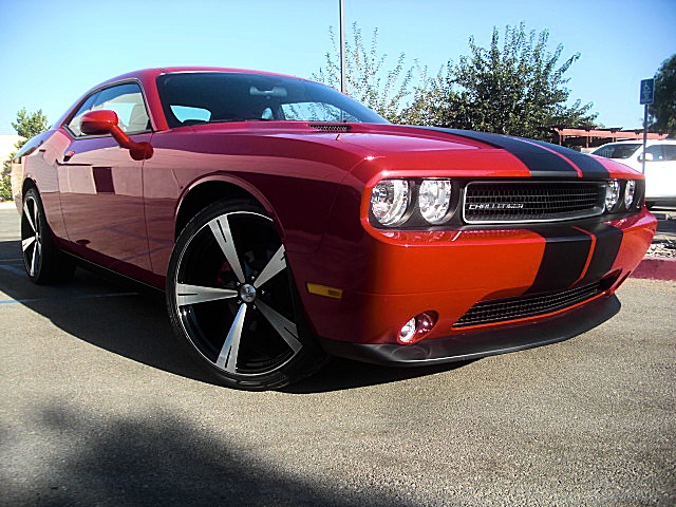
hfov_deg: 51.4
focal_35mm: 36
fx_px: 703
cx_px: 338
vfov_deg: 39.7
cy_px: 254
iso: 50
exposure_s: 1/400
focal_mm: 6.3
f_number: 2.8
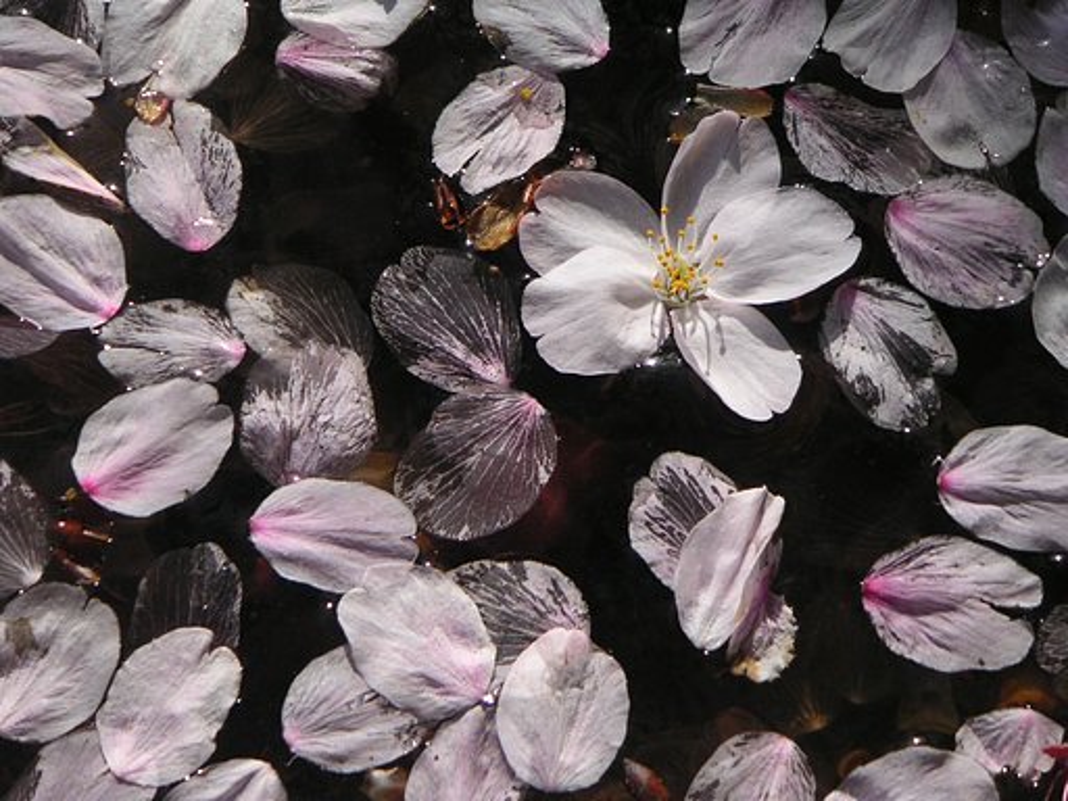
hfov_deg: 17.7
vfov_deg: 13.3
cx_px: 534
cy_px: 400
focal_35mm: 111
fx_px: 3425
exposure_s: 1/750
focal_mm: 17.1
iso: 50
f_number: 3.6
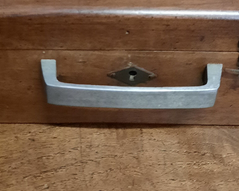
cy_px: -45
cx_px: 128
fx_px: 453
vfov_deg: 21.9
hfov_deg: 29.6
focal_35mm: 64
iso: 1000
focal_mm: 4.6
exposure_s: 1/20
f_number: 2
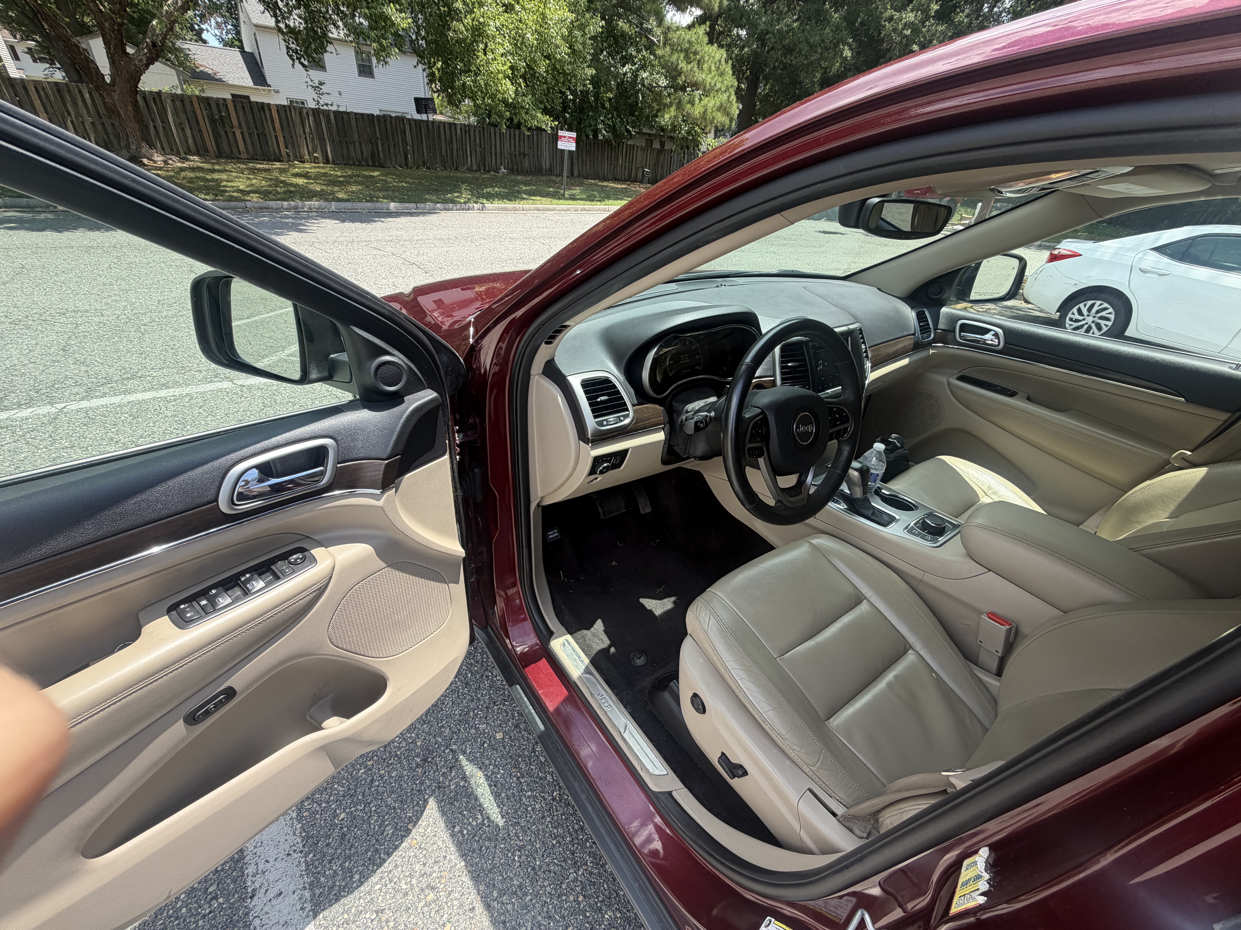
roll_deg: -5.7
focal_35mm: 14
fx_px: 502
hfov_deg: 102.1
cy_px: 465
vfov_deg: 85.7
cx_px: 620
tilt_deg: -32.8
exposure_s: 1/479
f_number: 2.2
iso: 64
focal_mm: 2.22
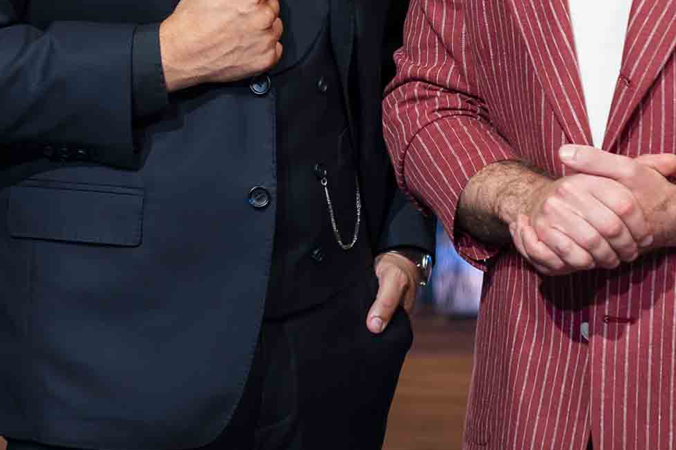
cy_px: -40
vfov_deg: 8.8
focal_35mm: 154
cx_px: 185
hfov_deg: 13.3
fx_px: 2891
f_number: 2.5
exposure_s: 1/200
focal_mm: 50
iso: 2000
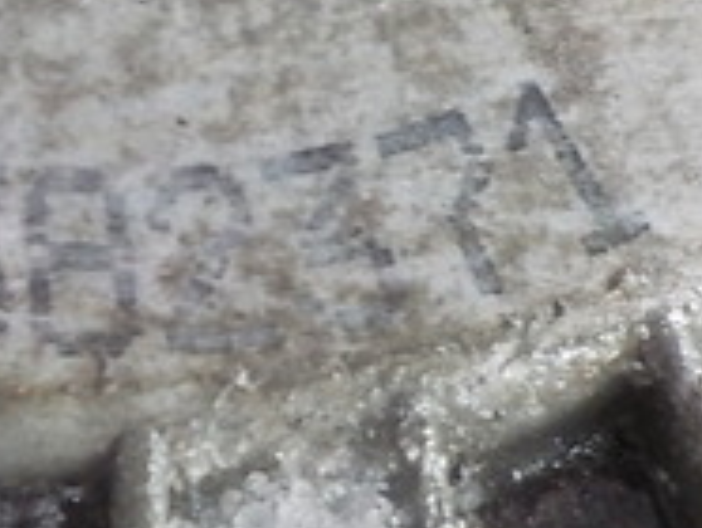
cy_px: 275
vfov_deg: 14.4
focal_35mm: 103
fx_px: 2092
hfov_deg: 18.8
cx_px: 79
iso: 400
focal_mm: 4.1
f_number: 3.3
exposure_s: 1/13
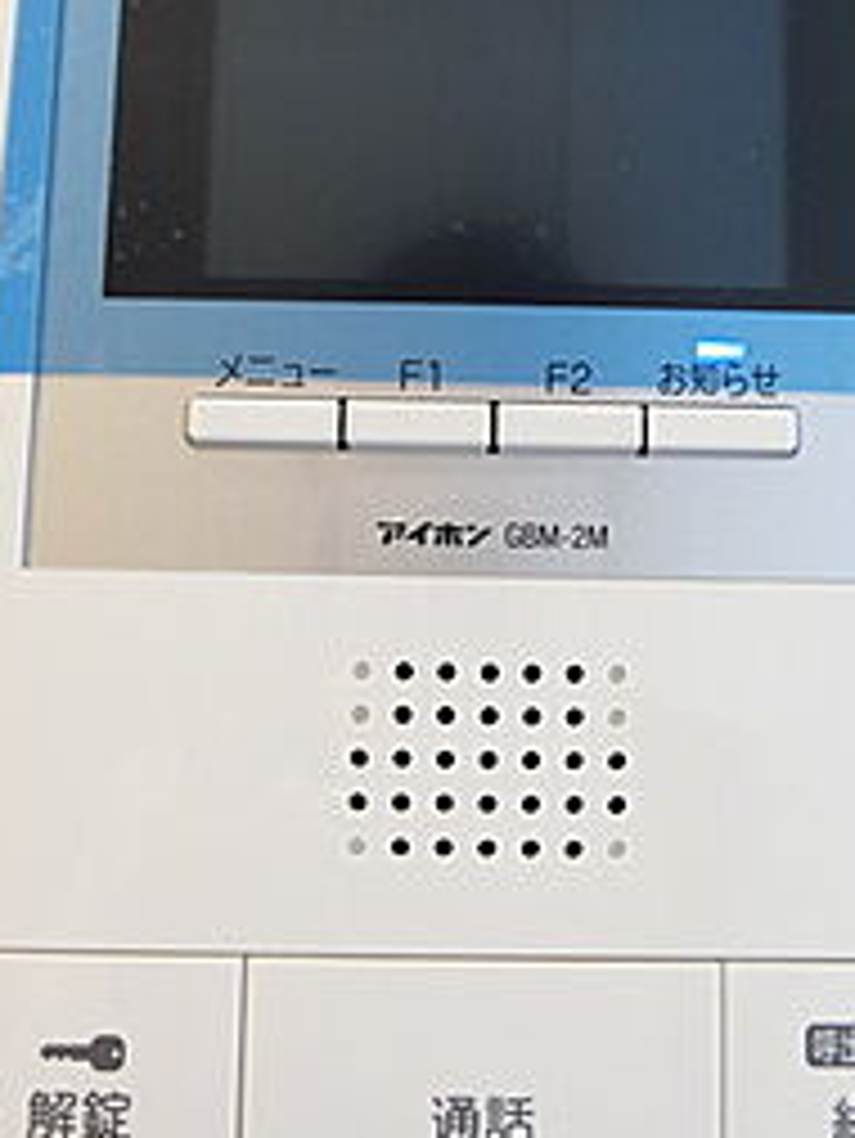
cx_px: 482
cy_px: 459
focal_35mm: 36
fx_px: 1185
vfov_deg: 51.0
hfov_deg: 39.6
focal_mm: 4.06
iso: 400
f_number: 2.7
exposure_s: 1/30
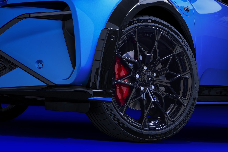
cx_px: 114
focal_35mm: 50
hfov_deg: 39.6
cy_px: 76
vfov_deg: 27.0
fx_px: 317
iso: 160
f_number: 10
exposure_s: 1/5
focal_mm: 50
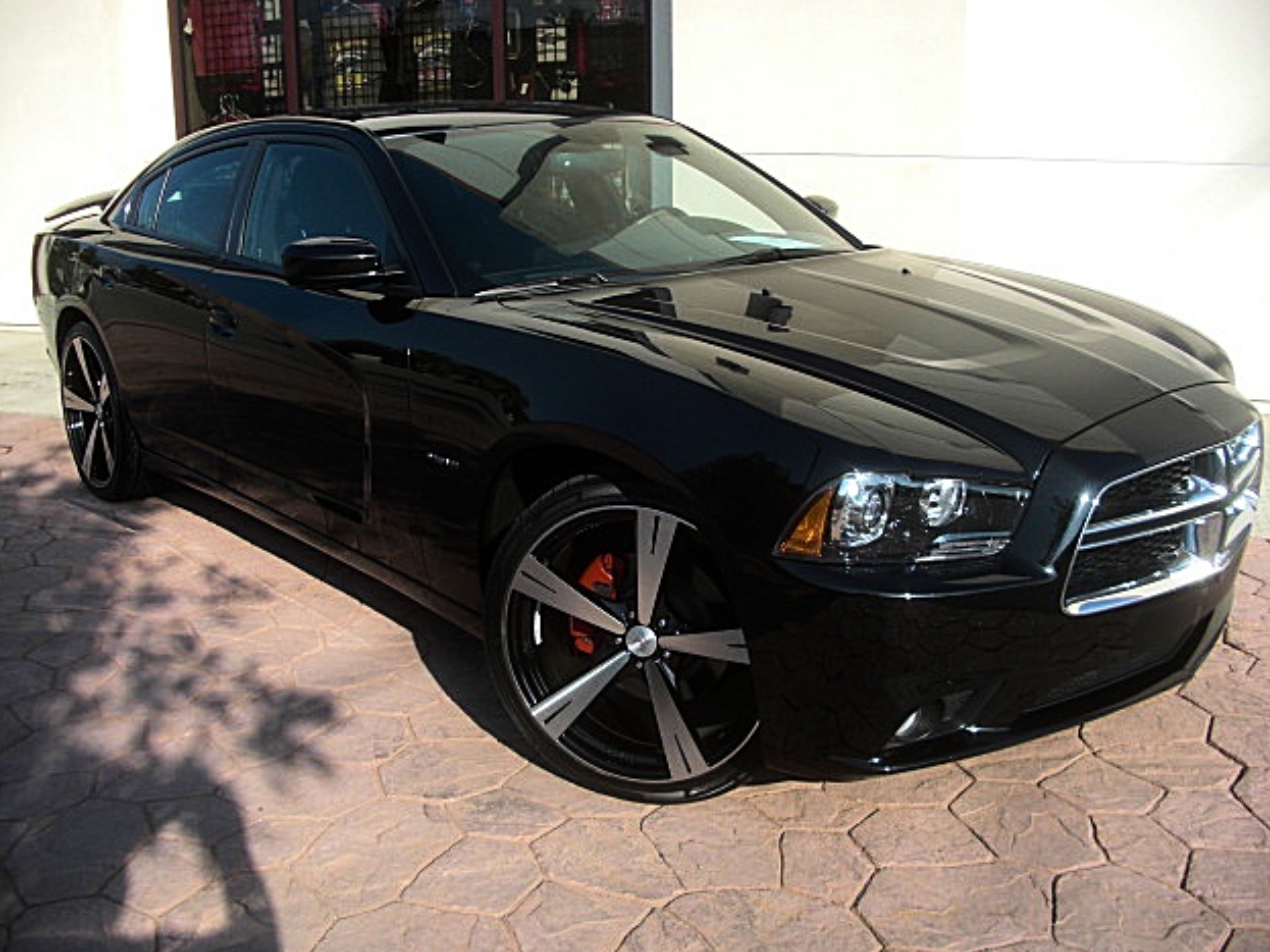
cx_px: 640
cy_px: 475
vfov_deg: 38.7
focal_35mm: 37
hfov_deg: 50.1
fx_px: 1357
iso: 50
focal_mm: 6.3
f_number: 2.8
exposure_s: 1/500
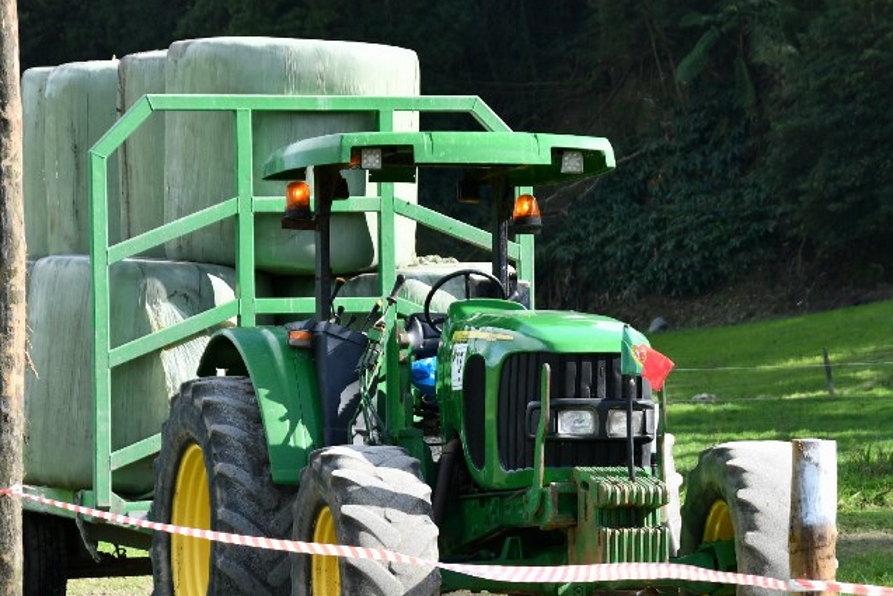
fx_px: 5061
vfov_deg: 6.7
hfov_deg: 10.1
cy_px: 255
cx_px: 606
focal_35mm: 204
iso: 200
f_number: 6.3
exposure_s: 1/250
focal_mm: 85
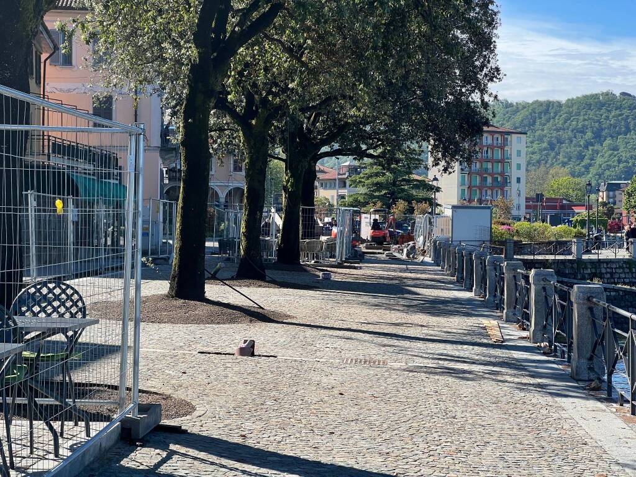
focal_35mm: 77
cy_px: 238
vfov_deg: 19.1
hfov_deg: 25.3
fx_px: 1415
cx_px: 318
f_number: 2.8
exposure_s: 1/395
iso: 32
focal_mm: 9
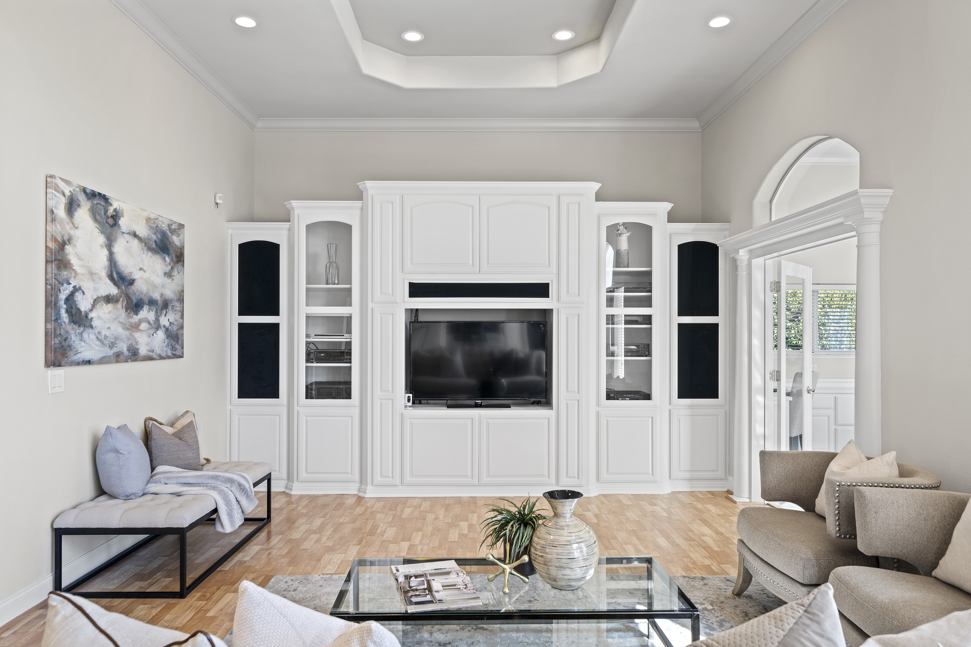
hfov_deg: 73.7
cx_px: 486
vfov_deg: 53.1
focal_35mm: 24
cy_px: 324
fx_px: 647
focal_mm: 24
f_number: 8
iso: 100
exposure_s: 1/4
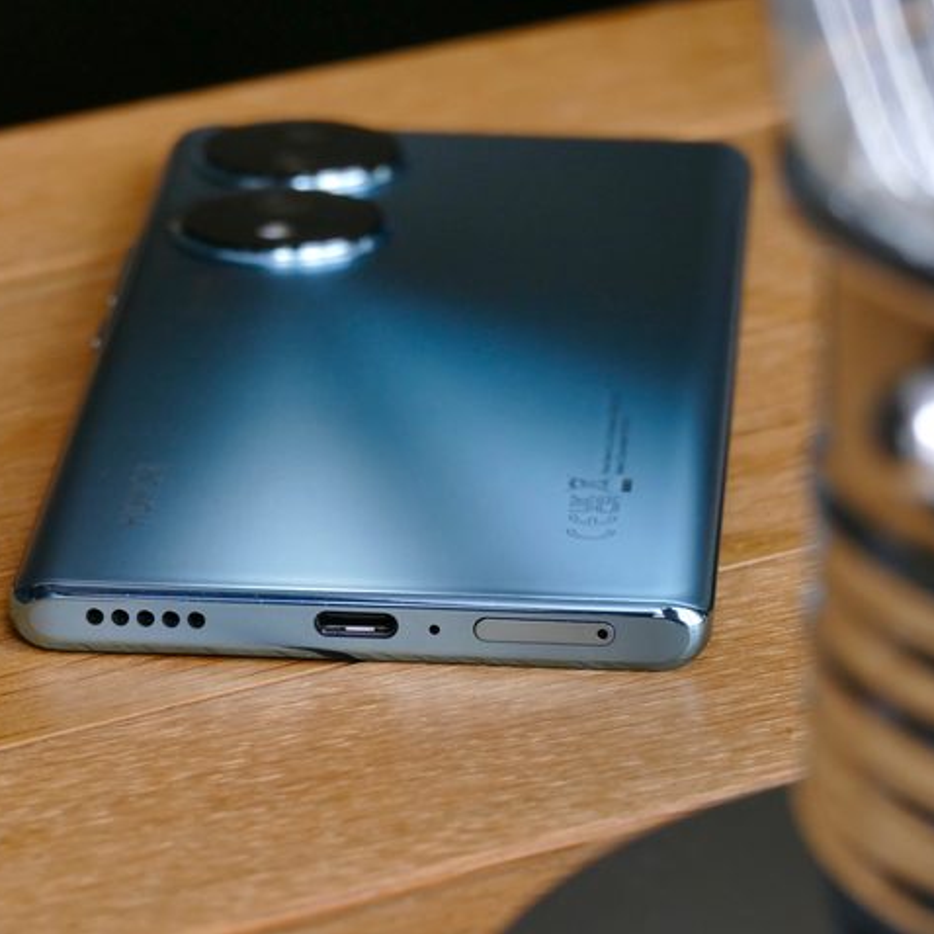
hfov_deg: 8.3
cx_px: 488
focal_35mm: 210
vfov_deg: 8.3
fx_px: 6411
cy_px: 467
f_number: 5
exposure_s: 1/100
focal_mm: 59.97
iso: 320
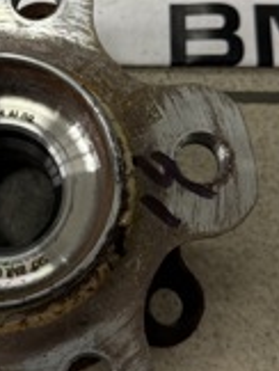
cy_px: 108
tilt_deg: -73.7
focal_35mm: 71
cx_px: 34
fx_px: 761
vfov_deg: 27.1
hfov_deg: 20.4
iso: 160
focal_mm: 6.76
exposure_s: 1/100
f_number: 1.78
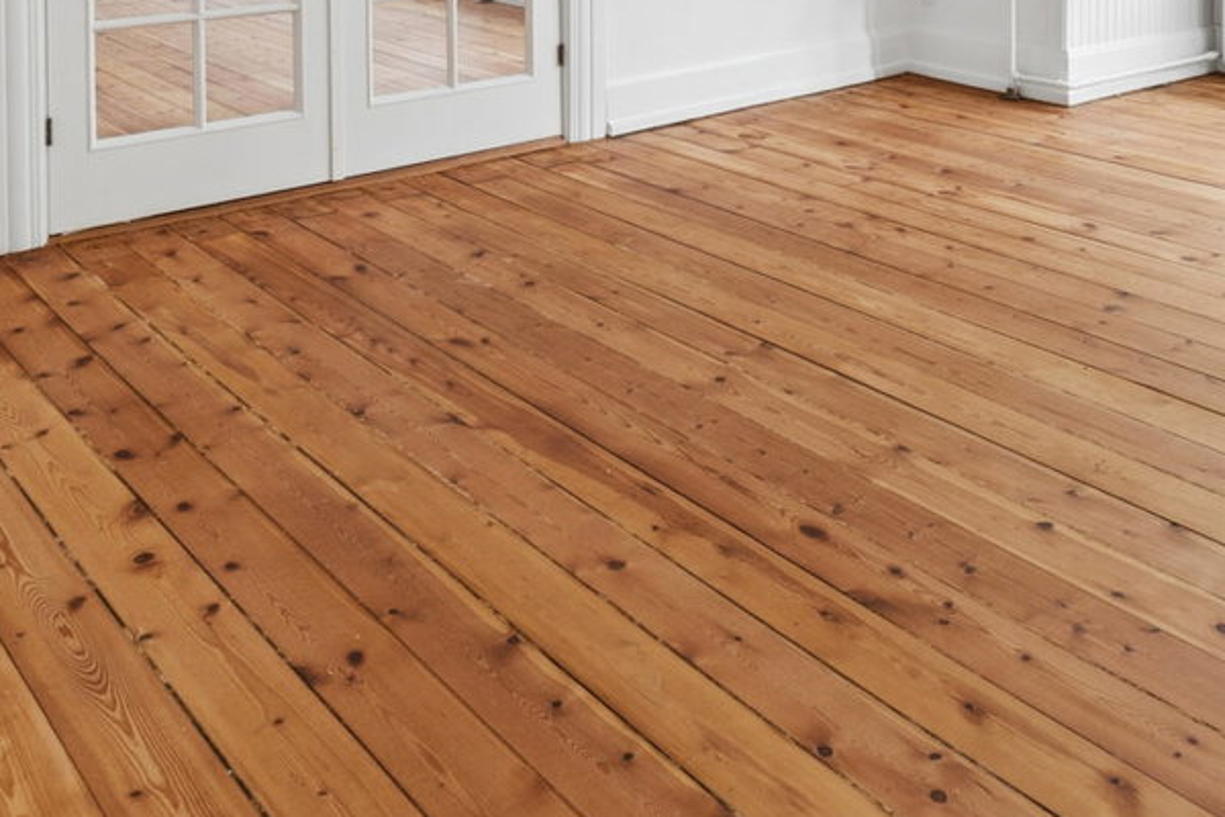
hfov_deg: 48.0
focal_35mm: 40
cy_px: -181
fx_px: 1361
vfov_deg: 28.7
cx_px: 768
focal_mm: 10
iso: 200
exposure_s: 1/13
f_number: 8
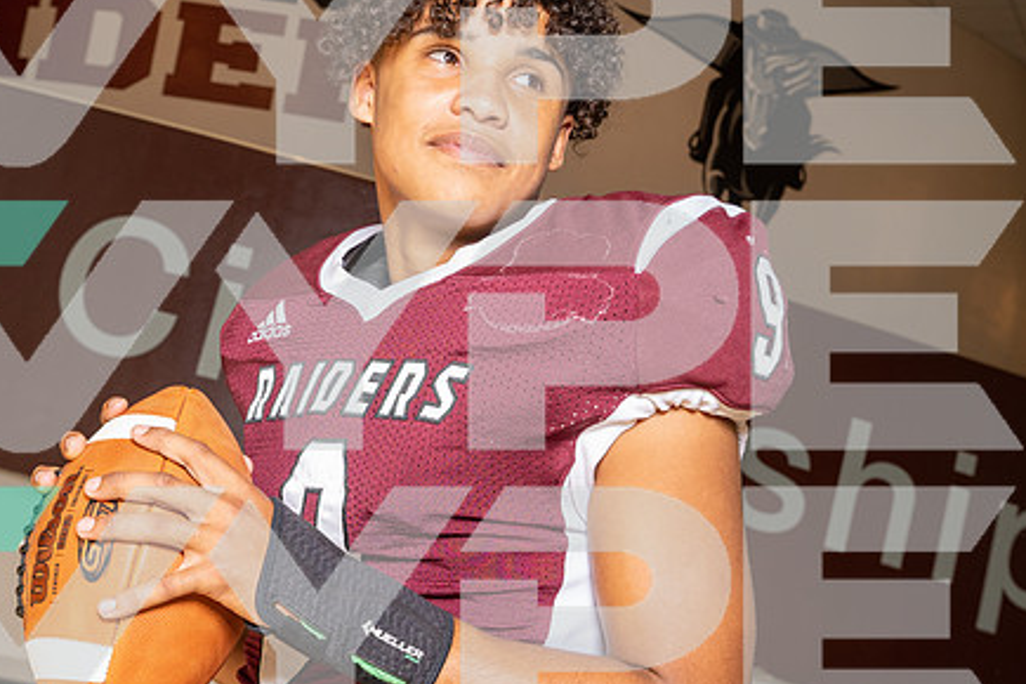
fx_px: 1710
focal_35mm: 60
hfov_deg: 33.3
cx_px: 422
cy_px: 327
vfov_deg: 22.6
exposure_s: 1/250
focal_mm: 45
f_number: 8
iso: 800
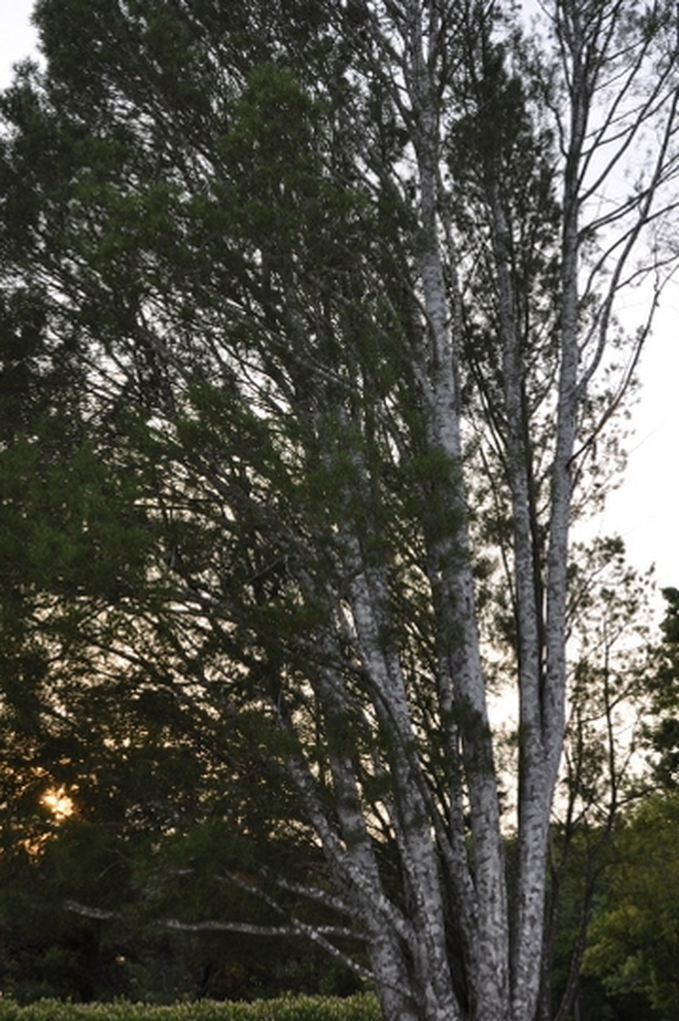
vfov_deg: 48.1
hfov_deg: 33.3
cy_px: 397
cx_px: 323
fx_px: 1134
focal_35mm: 40
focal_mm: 18
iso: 200
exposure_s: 1/200
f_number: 6.3
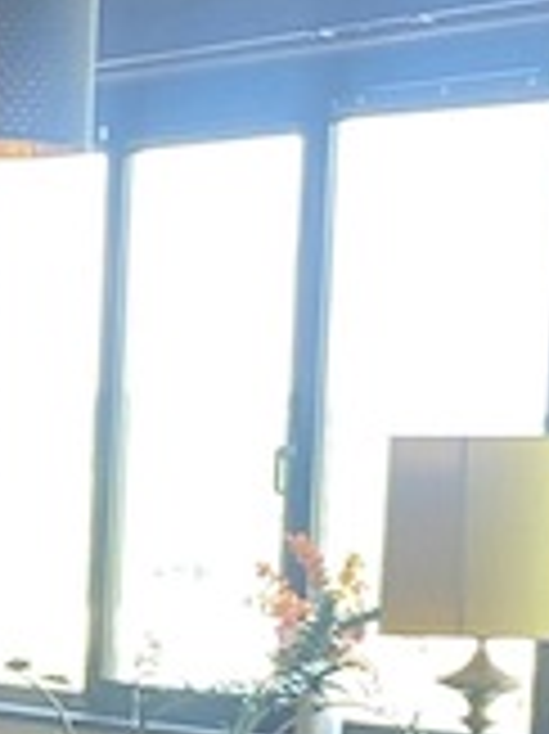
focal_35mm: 192
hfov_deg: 7.5
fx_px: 4065
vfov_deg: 10.2
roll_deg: -1.5
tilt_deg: -4.2
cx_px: -459
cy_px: 806
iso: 80
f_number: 1.8
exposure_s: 1/50
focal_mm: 4.25
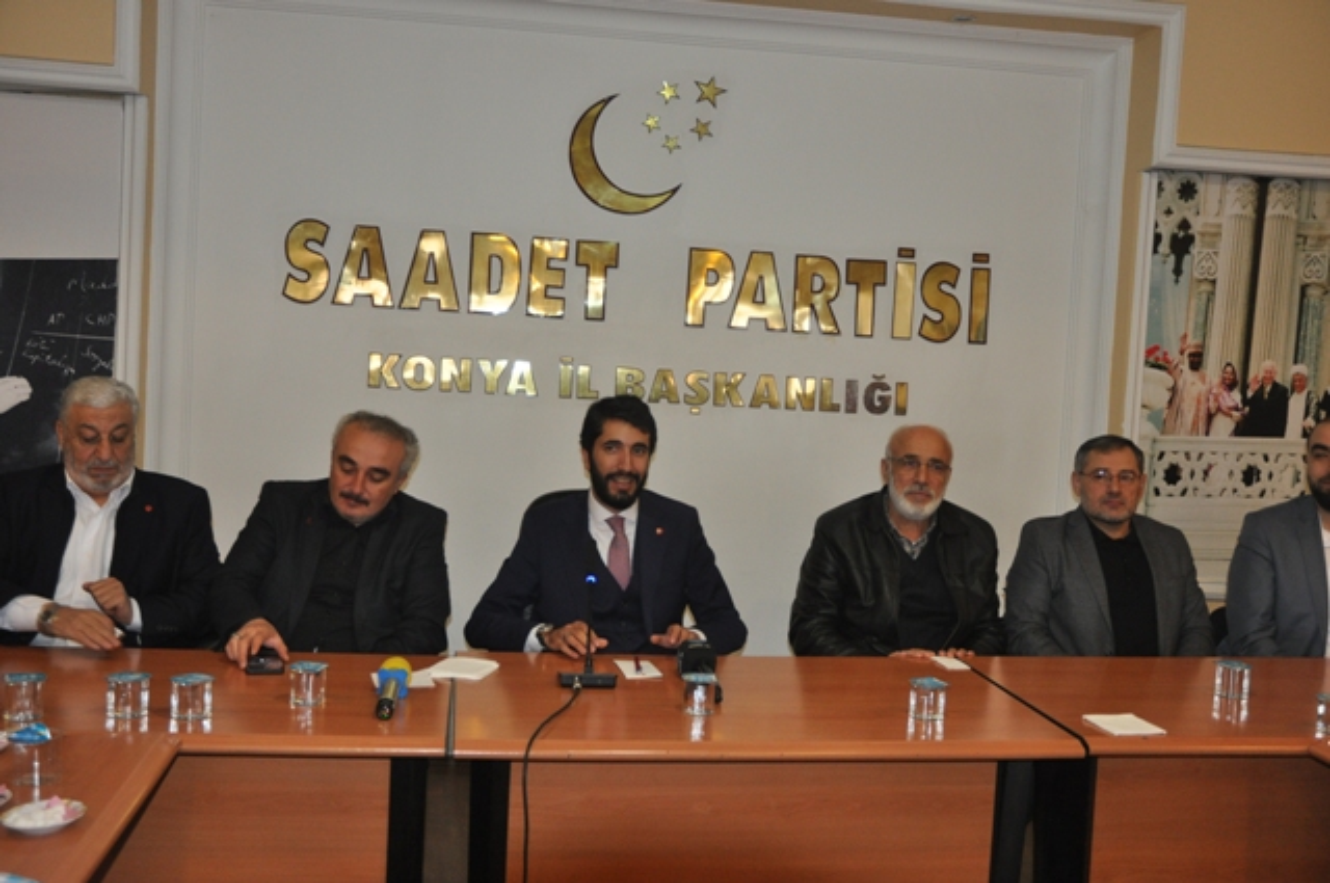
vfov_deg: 35.4
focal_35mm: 38
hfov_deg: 51.3
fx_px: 1384
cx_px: 665
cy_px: 442
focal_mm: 25
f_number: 3.8
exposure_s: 1/60
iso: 800
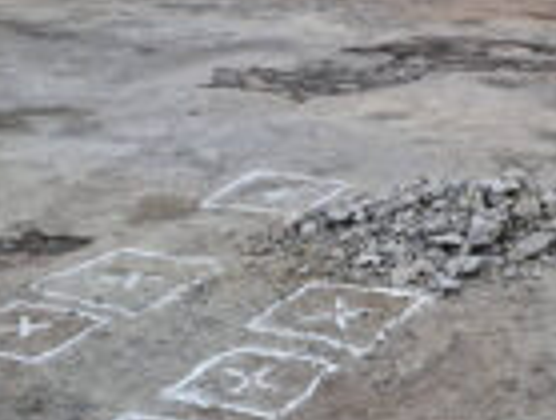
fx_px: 1063
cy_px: 108
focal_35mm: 66
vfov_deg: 22.2
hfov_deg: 28.5
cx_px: 464
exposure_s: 1/1495
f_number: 1.8
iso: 50
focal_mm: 5.5
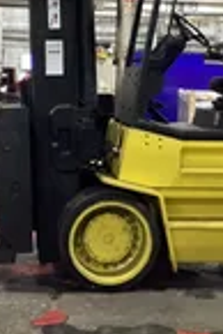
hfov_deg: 15.4
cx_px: 122
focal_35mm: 89
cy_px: 99
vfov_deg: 22.7
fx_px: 825
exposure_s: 1/40
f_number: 2.4
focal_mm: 3.3
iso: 400
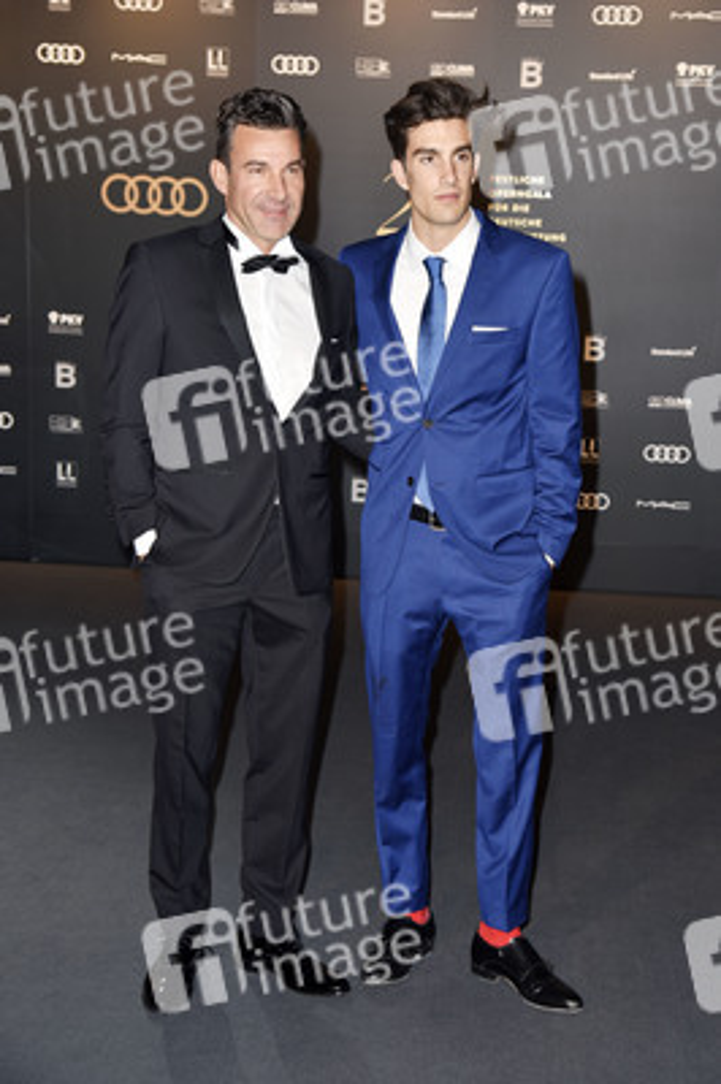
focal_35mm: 58
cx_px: 360
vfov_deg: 34.5
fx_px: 1745
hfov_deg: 23.3
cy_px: 542
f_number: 5
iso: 320
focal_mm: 58
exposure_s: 1/200
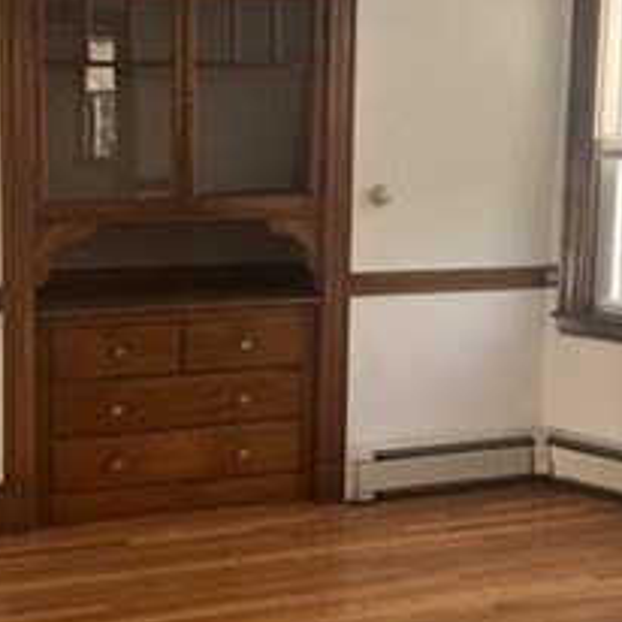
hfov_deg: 29.6
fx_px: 1179
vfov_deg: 29.5
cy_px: 242
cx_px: 302
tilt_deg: -7.6
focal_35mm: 58
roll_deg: -1.4
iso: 40
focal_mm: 5.1
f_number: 1.6
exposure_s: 1/170
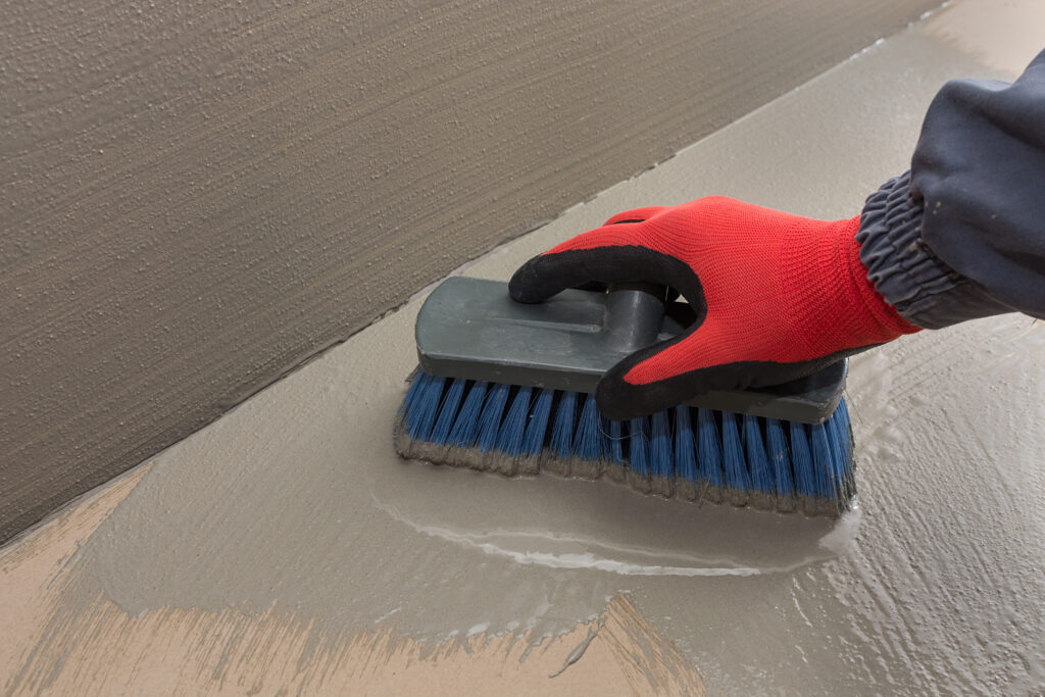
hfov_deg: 37.8
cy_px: 348
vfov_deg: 25.8
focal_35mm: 52
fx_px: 1524
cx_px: 522
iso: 200
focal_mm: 35
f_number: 5.6
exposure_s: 1/160
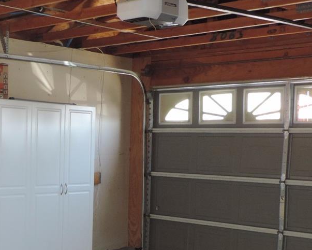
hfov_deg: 27.5
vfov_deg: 22.1
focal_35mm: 68
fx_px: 628
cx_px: 79
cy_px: 214
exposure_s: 1/40
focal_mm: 4.9
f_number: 3.1
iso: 320
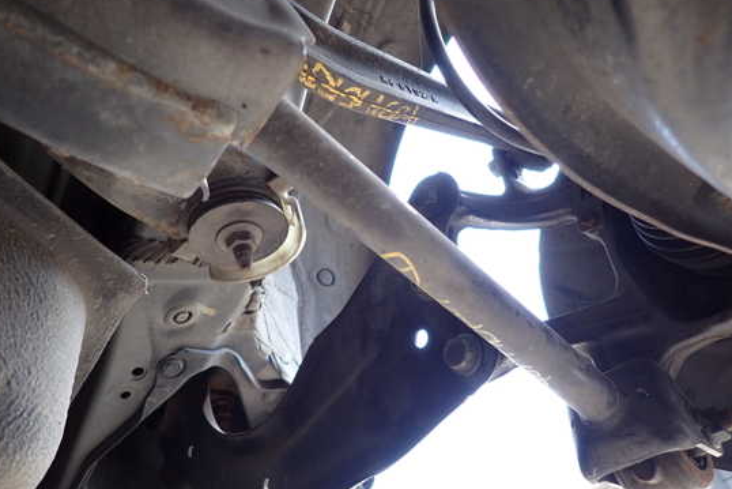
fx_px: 590
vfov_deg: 45.0
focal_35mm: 29
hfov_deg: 63.6
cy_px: 242
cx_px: 390
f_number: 2
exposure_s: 1/125
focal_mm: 4.5
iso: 100
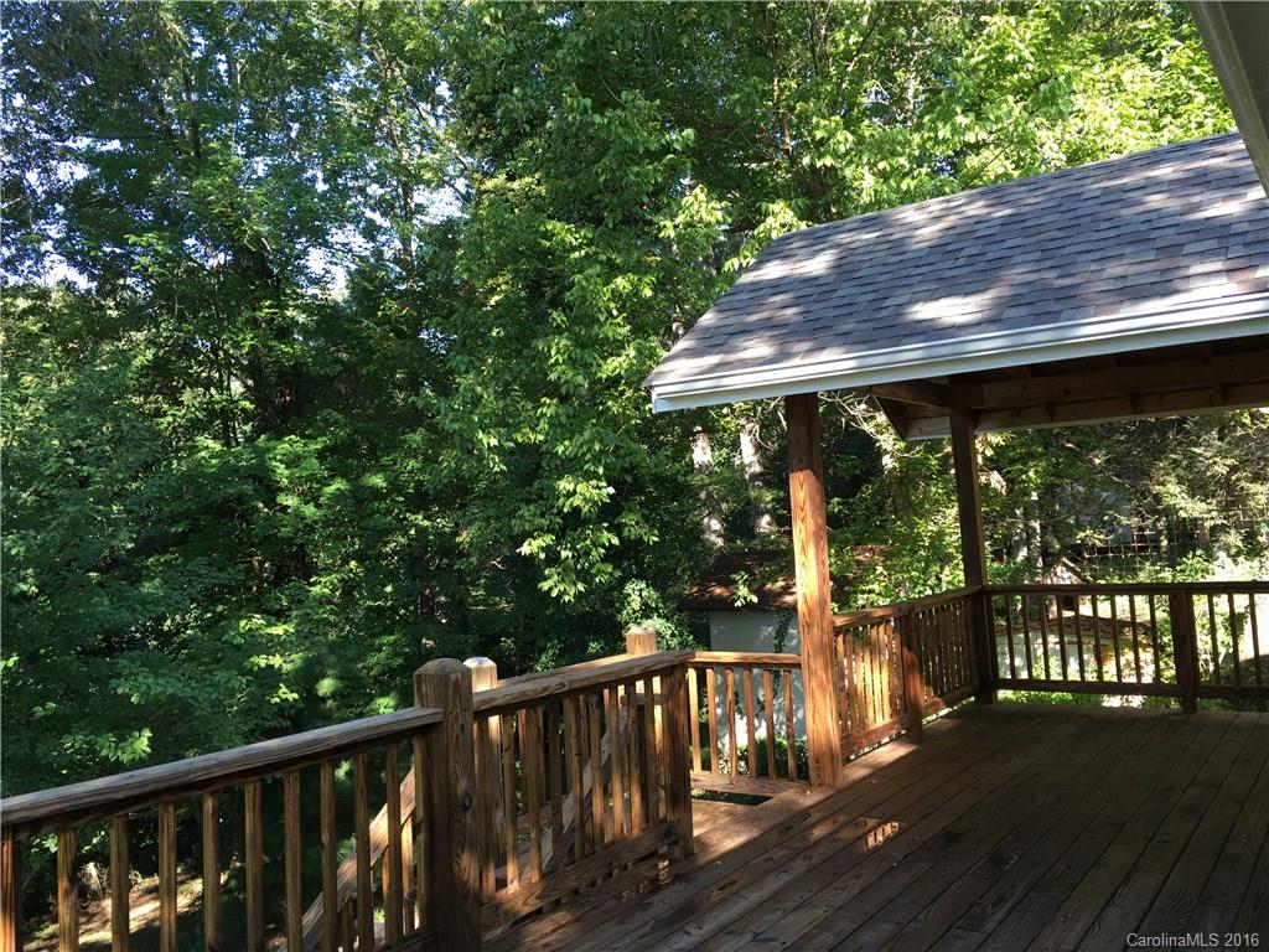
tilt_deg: +3.9
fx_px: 1063
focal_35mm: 29
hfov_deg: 61.7
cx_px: 634
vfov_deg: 48.2
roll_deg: +3.2
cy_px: 476
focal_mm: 4.15
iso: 32
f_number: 2.2
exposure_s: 1/120
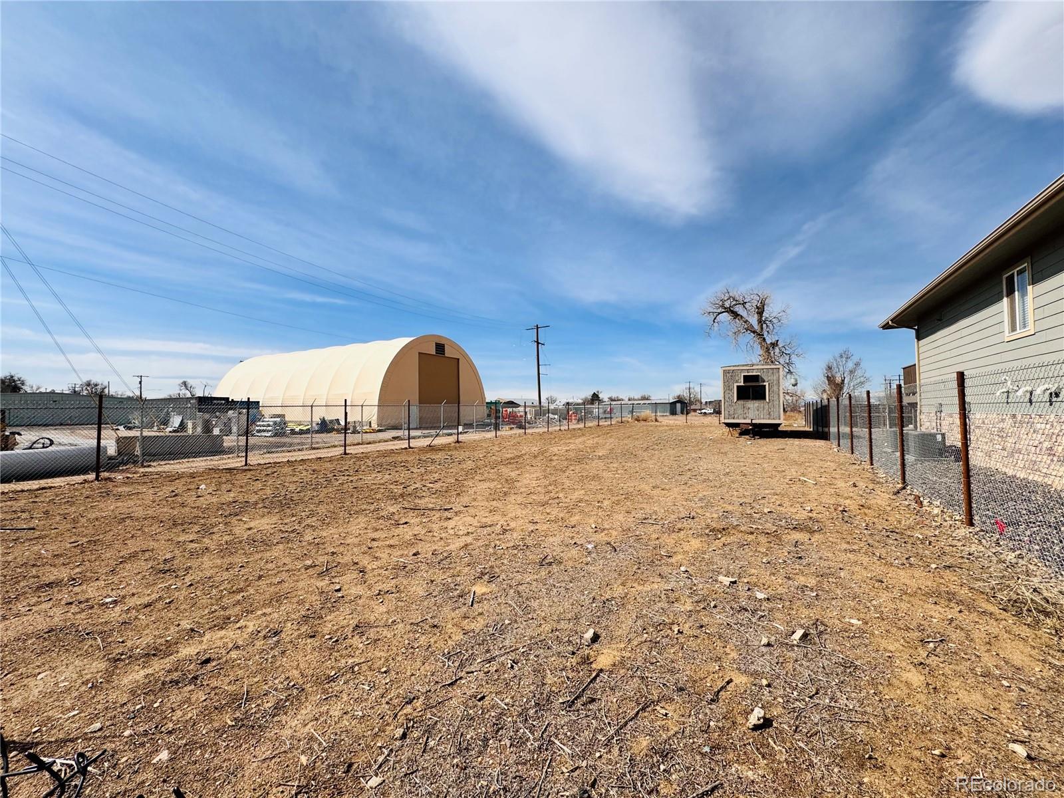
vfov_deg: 85.7
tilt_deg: +0.9
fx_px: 430
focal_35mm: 14
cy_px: 399
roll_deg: +0.2
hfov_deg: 102.1
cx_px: 532
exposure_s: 1/3906
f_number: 2.2
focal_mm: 2.22
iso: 50
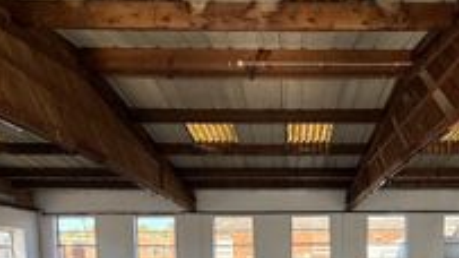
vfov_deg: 33.9
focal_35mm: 30
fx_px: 365
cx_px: 301
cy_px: 283
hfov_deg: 62.9
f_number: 2.2
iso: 64
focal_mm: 2.22
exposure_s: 1/264
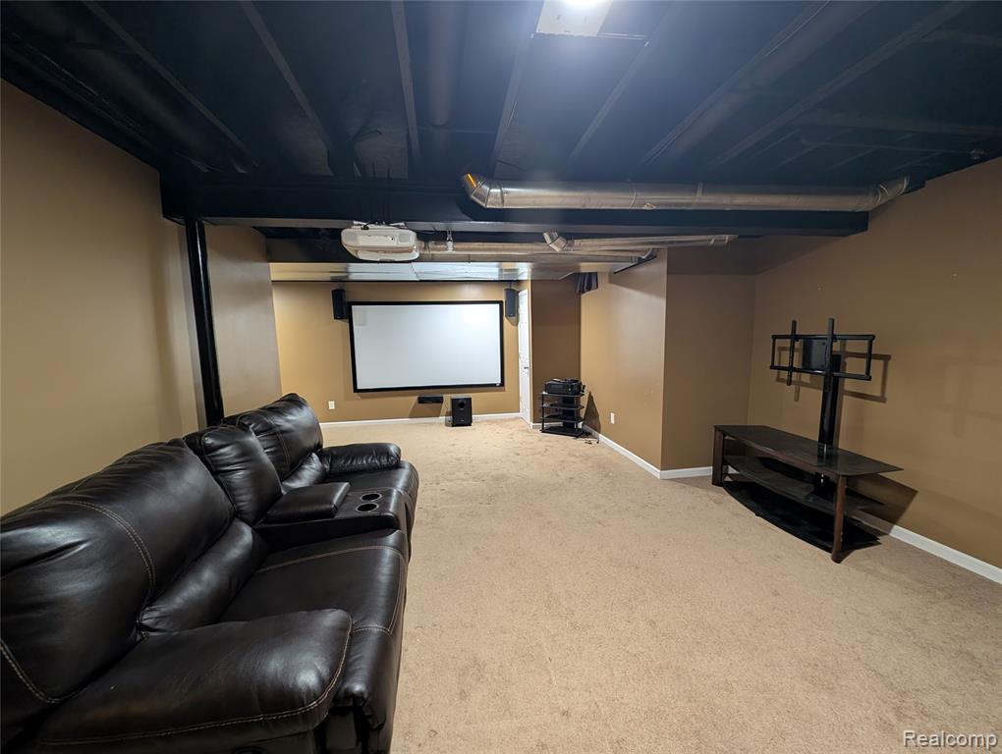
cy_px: 377
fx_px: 348
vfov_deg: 94.6
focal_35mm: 12
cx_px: 501
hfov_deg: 110.5
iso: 171
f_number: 1.95
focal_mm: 2.23
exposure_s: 1/24
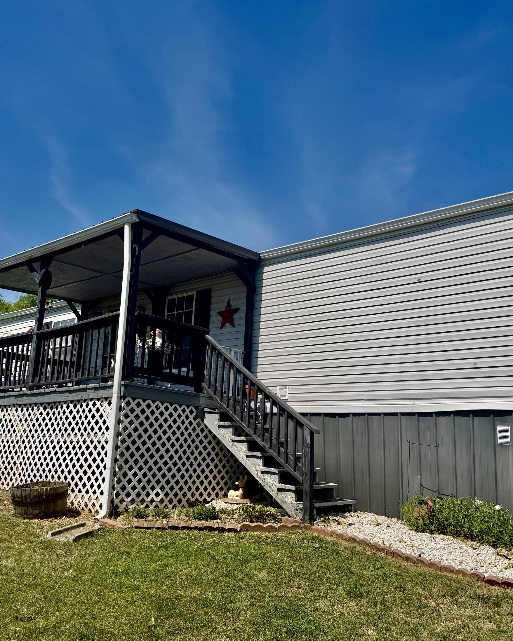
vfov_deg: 55.7
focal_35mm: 32
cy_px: 318
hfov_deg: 45.8
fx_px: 607
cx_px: 245
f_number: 1.78
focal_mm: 6.76
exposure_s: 1/8130
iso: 80
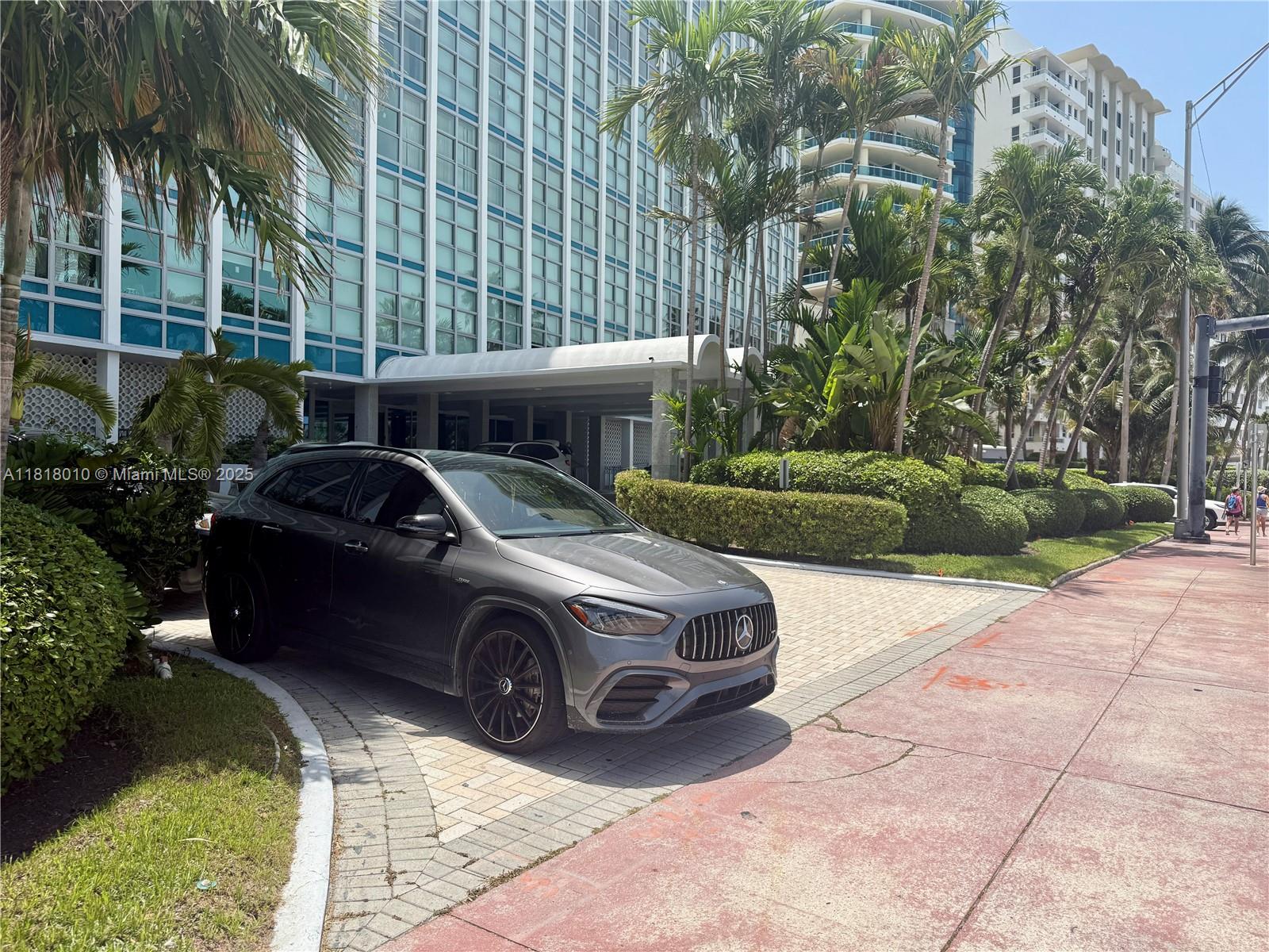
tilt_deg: +0.6
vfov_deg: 56.8
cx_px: 634
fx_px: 880
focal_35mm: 24
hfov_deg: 71.6
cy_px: 476
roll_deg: -1.3
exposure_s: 1/4167
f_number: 1.78
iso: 80
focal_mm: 6.76
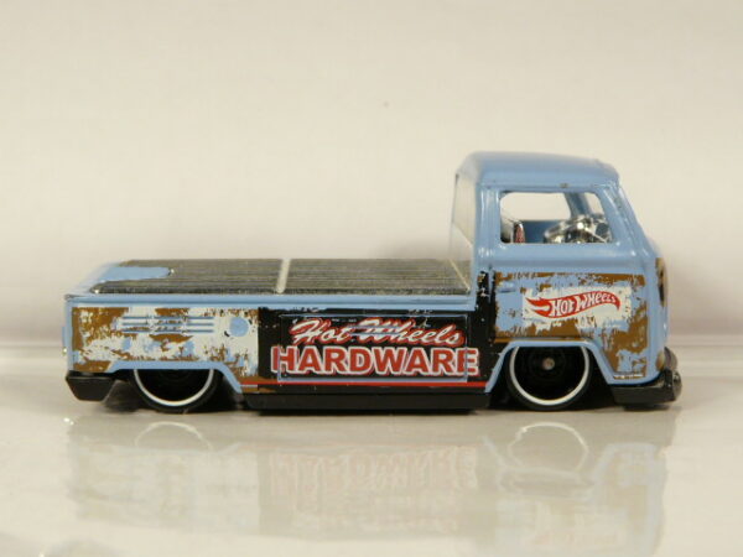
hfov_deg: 31.2
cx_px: 372
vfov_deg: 23.7
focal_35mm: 62
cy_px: 278
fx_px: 1331
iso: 100
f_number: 3.2
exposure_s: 1/100
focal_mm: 6.4
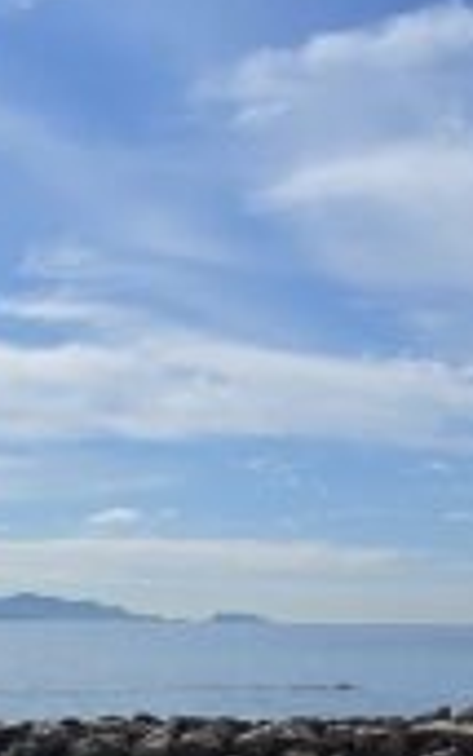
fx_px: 1278
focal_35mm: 62
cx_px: -203
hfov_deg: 18.9
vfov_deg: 31.4
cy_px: 681
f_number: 2.2
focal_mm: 2.2
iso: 50
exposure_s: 1/5523
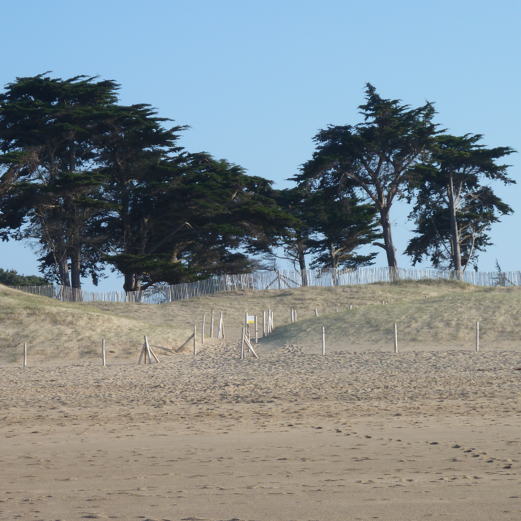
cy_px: 261
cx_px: 212
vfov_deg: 12.4
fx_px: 2401
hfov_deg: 12.4
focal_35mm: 141
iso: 80
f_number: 4.4
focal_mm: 19.5
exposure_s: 1/400
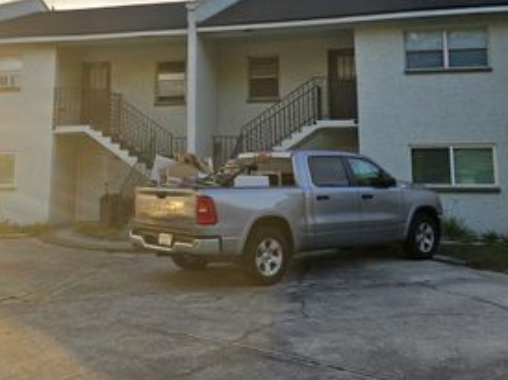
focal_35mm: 42
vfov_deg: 33.6
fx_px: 616
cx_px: 217
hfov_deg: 44.7
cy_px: 94
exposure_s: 1/234
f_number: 1.7
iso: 12
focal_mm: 6.3
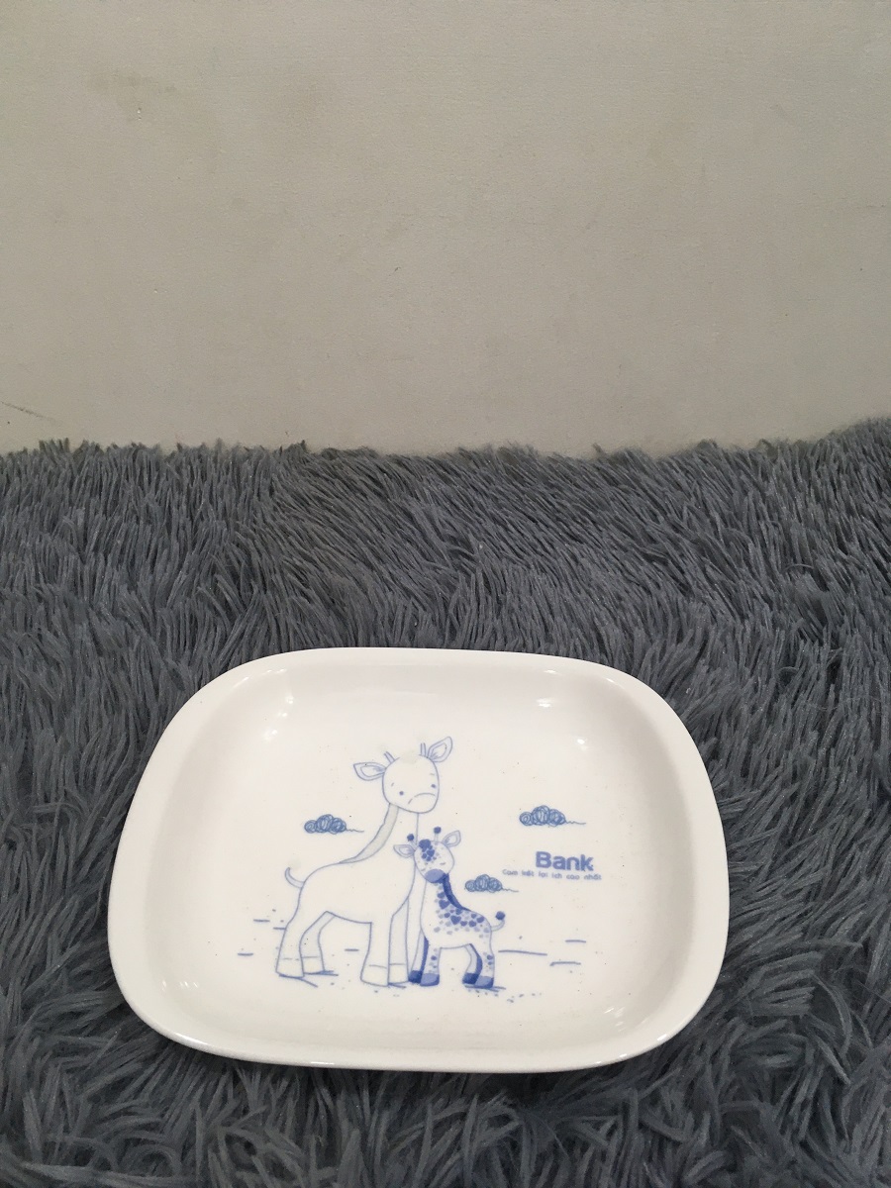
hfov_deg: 48.2
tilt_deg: -42.1
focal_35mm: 29
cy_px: 594
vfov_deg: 61.7
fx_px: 995
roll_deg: -0.6
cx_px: 446
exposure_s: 1/33
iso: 50
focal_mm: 4.15
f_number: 2.2
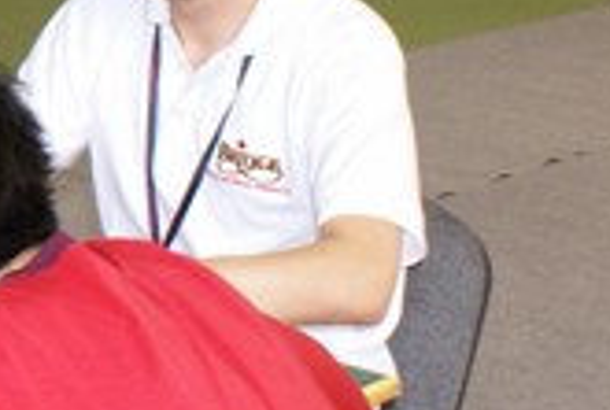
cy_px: -7
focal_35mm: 127
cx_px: -440
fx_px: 2158
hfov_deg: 14.4
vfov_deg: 10.8
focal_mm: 20
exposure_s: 1/30
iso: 800
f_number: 5.6
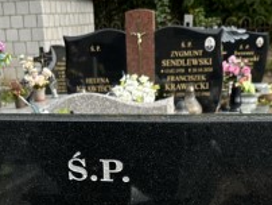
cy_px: 286
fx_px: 598
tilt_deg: -27.7
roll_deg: +2.3
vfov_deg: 17.8
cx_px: 124
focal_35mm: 76
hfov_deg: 25.6
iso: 80
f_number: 1.78
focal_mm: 6.86
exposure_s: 1/1845
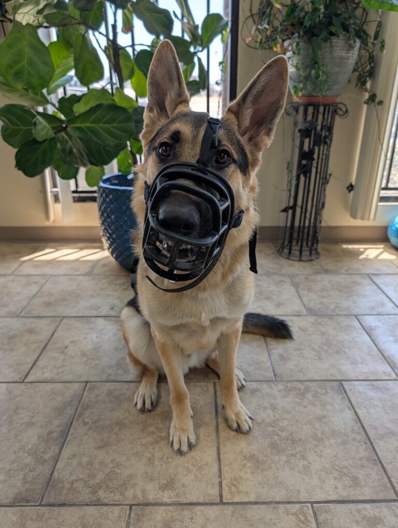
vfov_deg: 71.5
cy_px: 264
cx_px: 199
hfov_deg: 56.9
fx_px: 367
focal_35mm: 24
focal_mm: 6.9
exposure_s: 1/125
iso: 19
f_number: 1.68
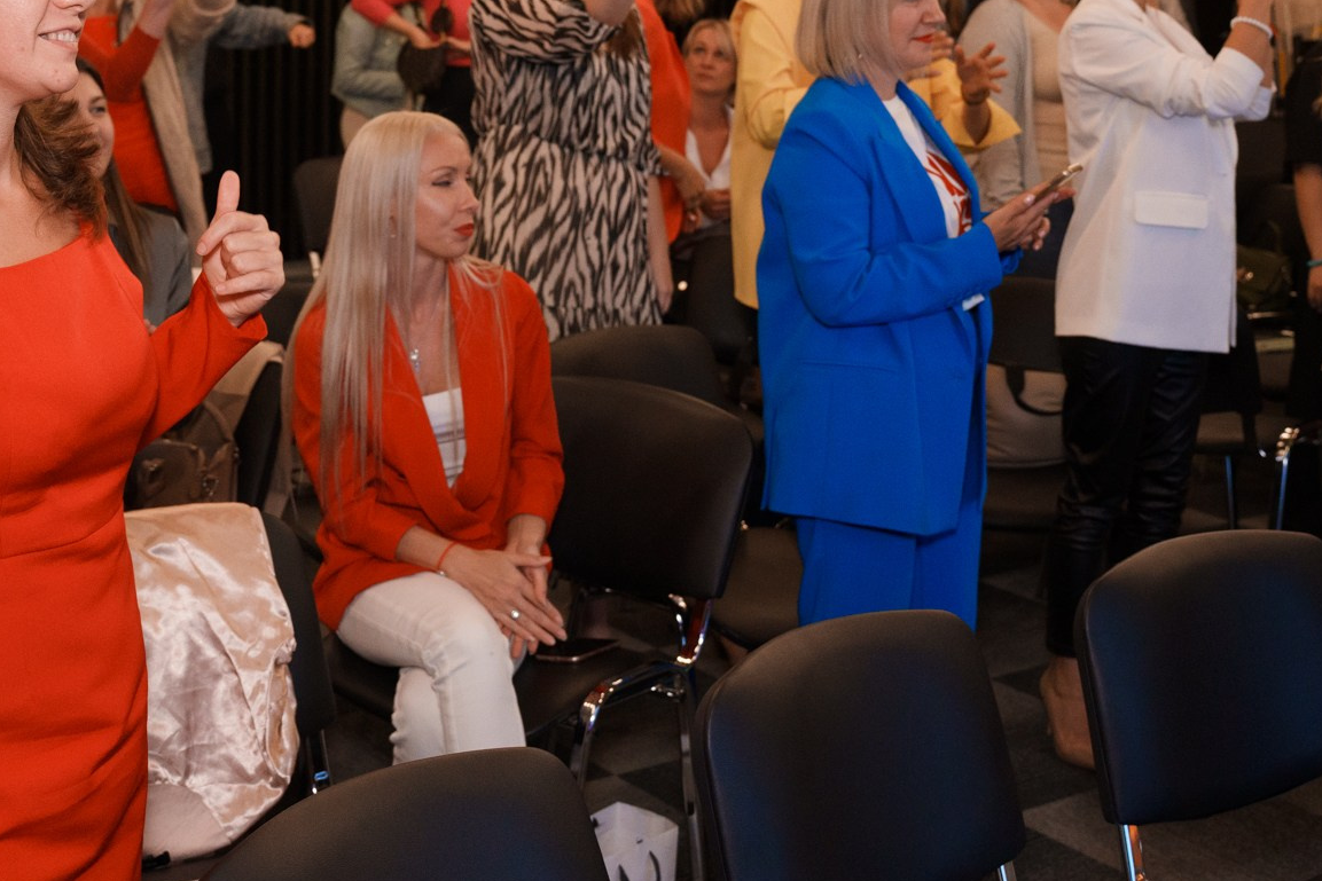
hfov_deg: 35.6
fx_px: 2020
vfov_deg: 24.3
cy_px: 183
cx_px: 360
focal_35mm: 55
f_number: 4
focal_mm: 28
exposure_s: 1/250
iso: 1250
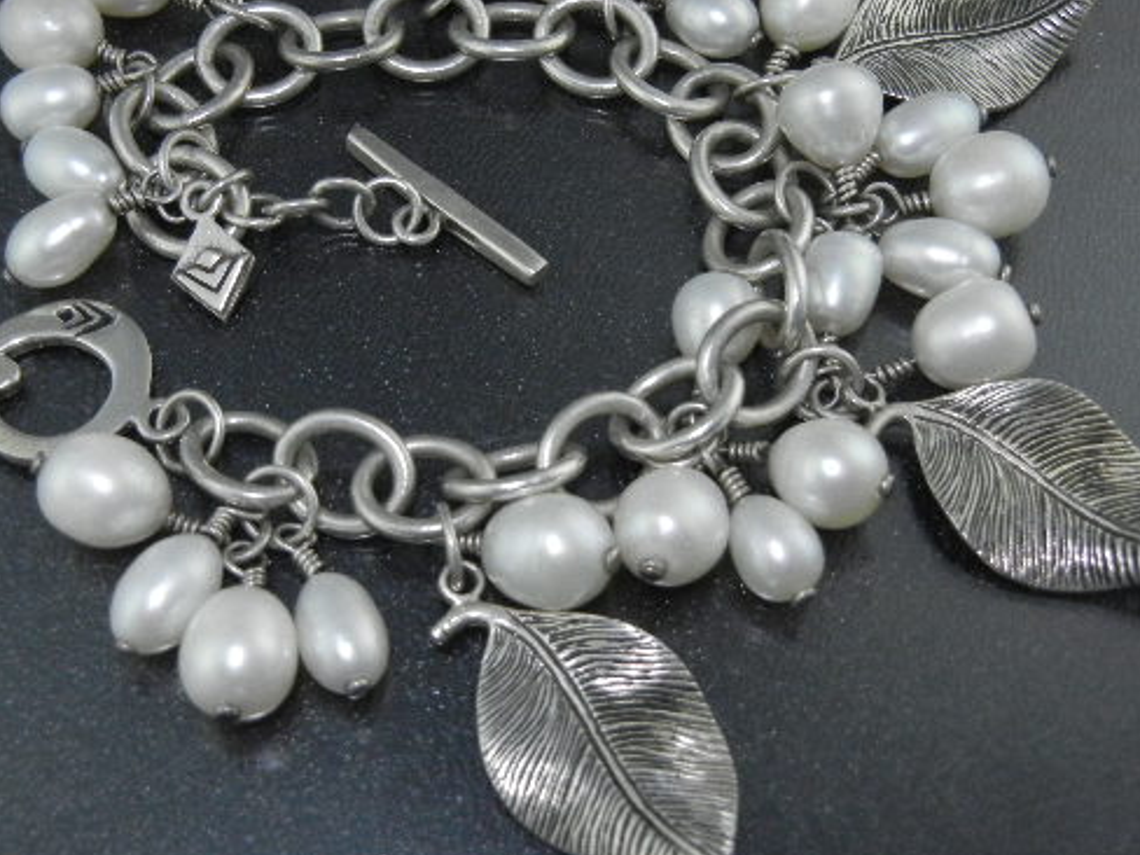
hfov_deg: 32.7
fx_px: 1943
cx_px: 542
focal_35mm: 59
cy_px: 329
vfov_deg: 24.8
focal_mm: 8.1
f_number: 7.6
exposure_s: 1/30
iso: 642
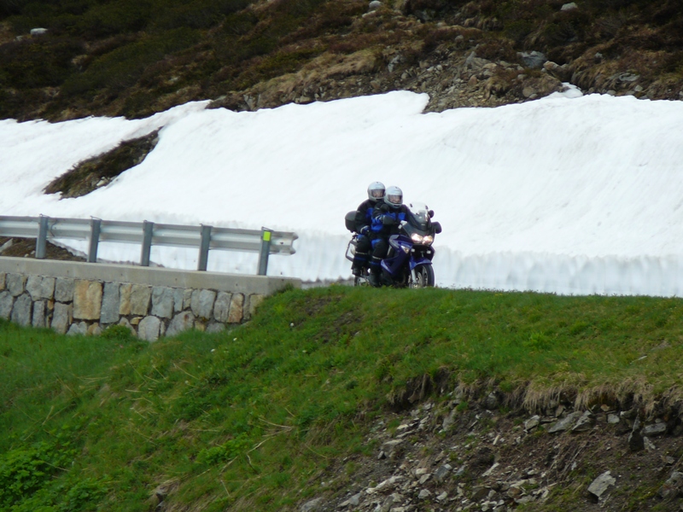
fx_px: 4518
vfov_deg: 6.5
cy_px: 256
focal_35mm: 229
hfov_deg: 8.6
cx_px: 342
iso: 80
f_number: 4.1
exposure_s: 1/400
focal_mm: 34.1
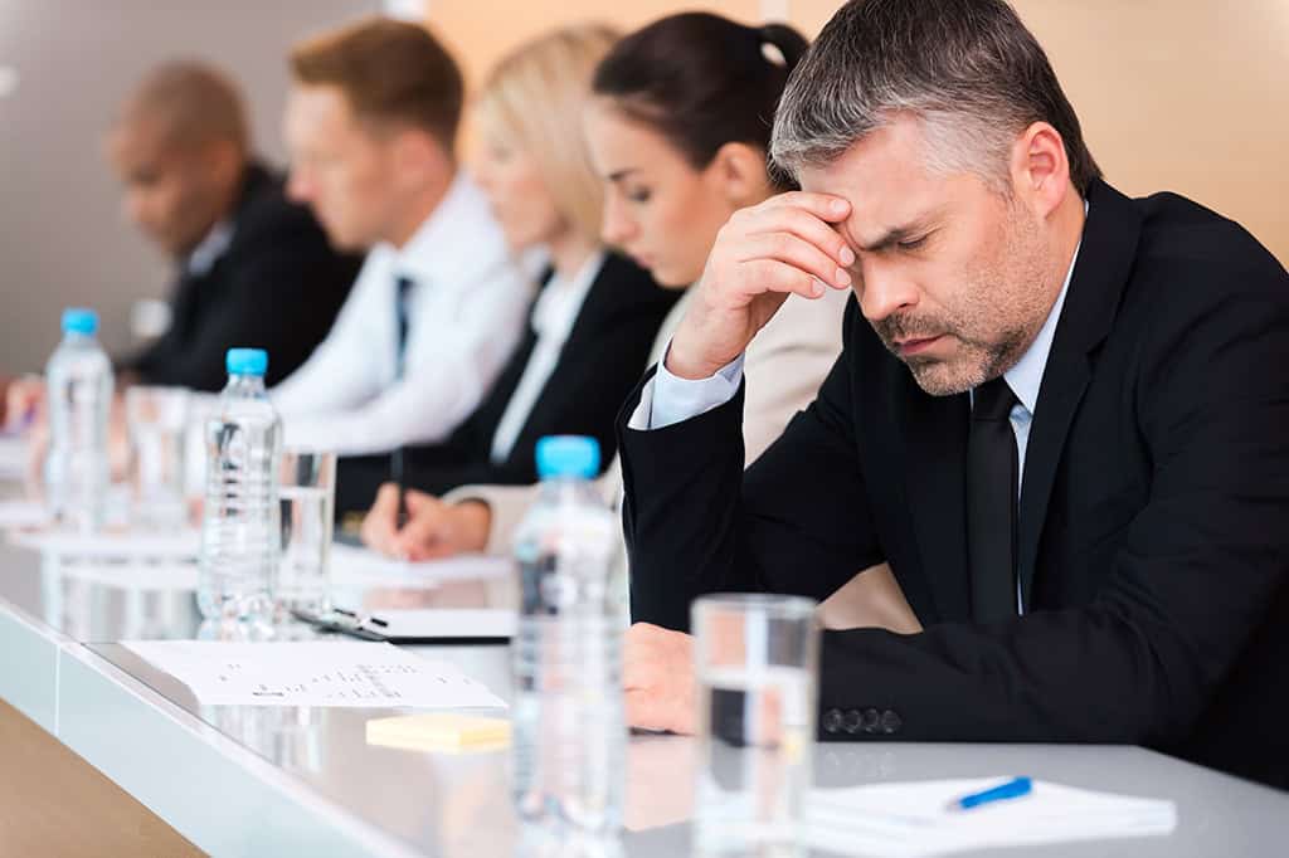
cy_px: 429
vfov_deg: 11.4
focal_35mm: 120
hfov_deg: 17.1
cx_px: 644
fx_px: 4295
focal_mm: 120
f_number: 4
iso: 250
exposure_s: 1/160
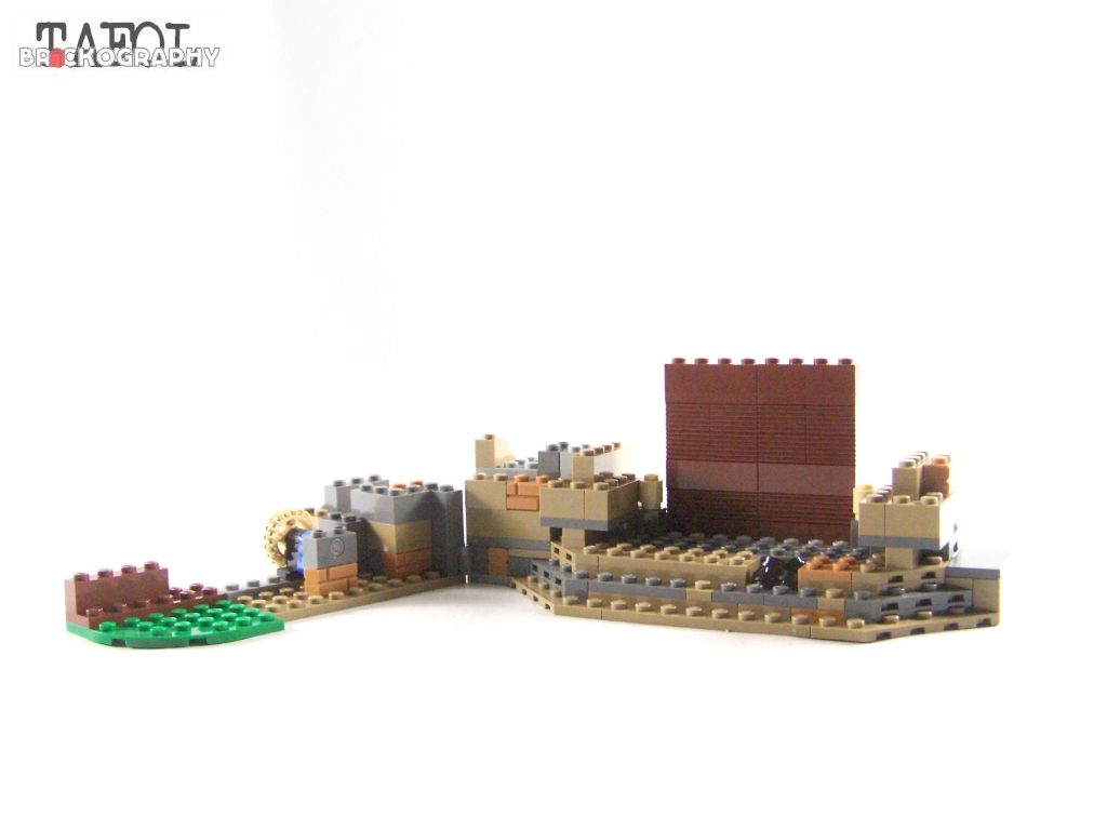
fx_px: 1279
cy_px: 415
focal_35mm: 40
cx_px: 554
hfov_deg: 46.8
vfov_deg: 36.0
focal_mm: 6.7
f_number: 3.2
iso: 400
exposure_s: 1/60
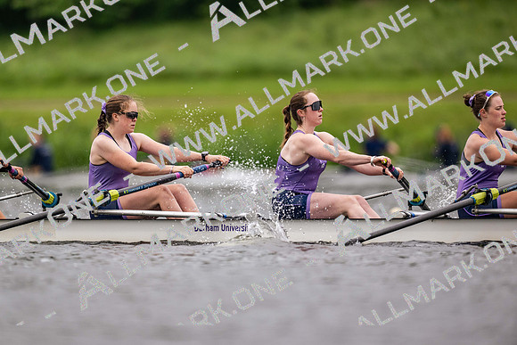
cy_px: 172
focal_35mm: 600
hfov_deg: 3.4
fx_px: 8618
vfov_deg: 2.3
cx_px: 258
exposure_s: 1/2000
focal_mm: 600
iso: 800
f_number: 4
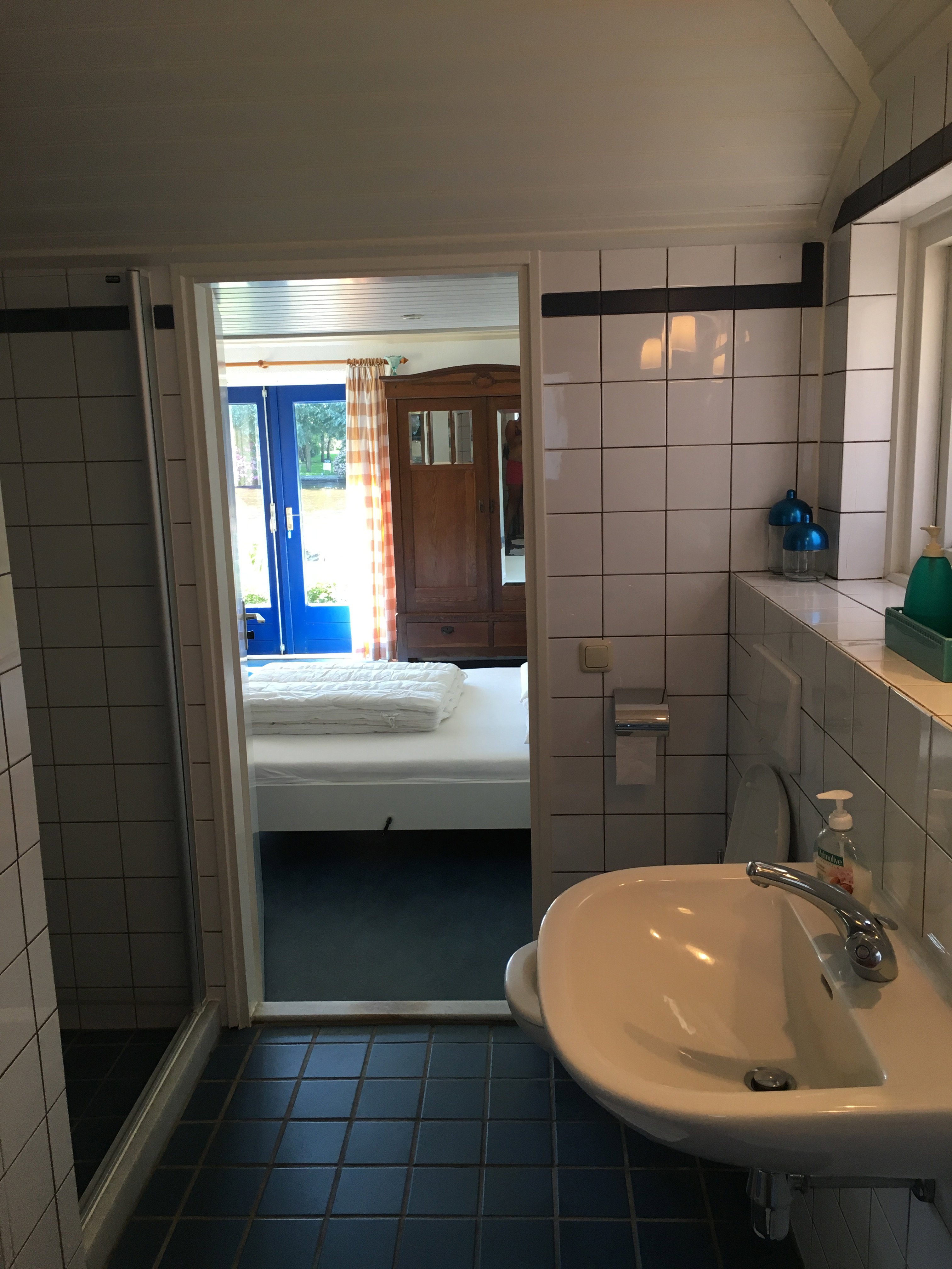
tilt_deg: -9.6
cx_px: 476
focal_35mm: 29
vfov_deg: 61.7
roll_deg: +1.4
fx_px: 1063
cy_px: 634
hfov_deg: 48.2
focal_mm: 4.15
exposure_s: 1/33
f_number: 2.2
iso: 40
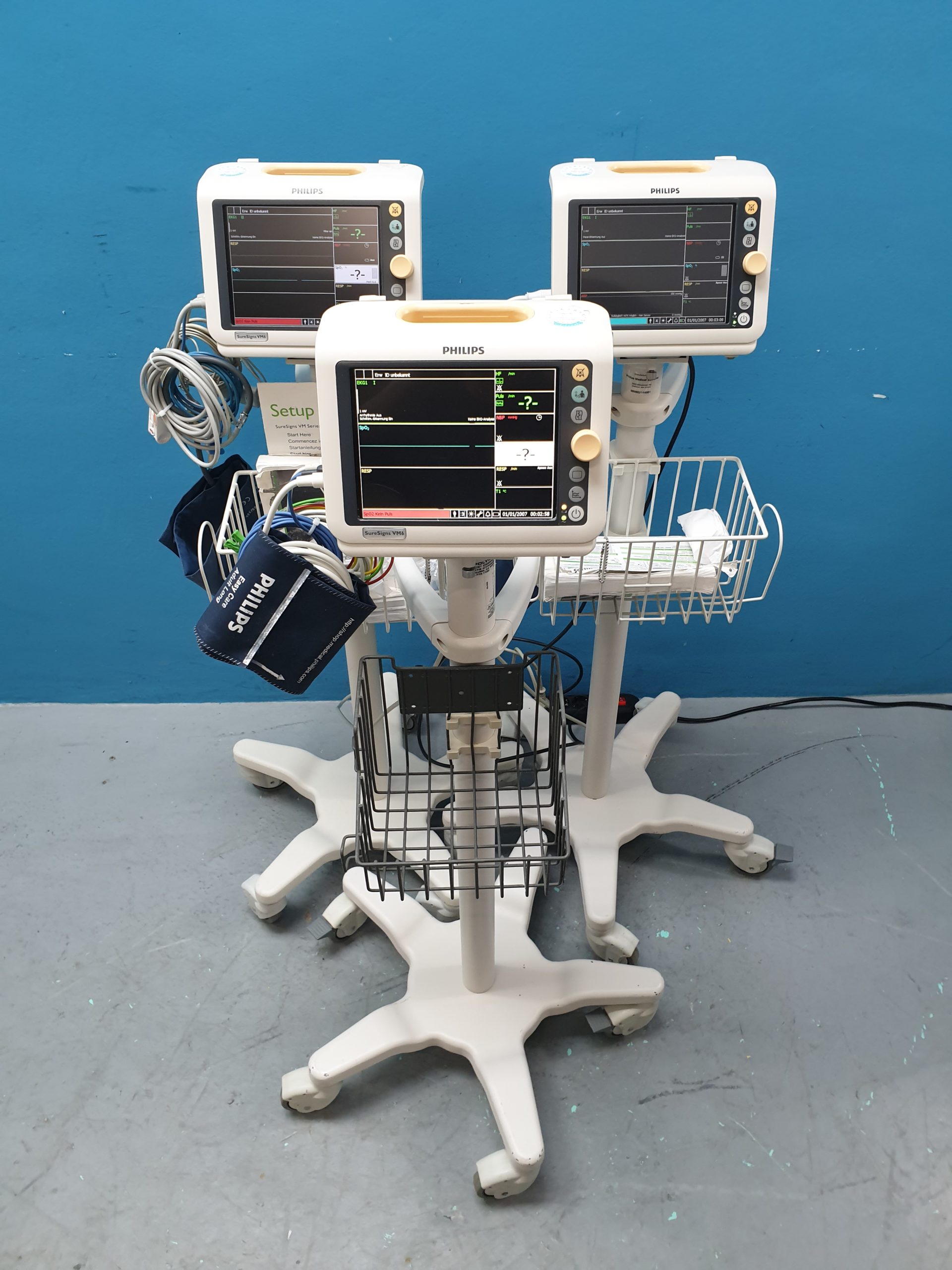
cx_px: 476
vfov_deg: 67.3
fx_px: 953
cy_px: 635
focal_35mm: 26
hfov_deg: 53.1
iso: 160
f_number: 2.4
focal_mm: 4.3
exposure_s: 1/50
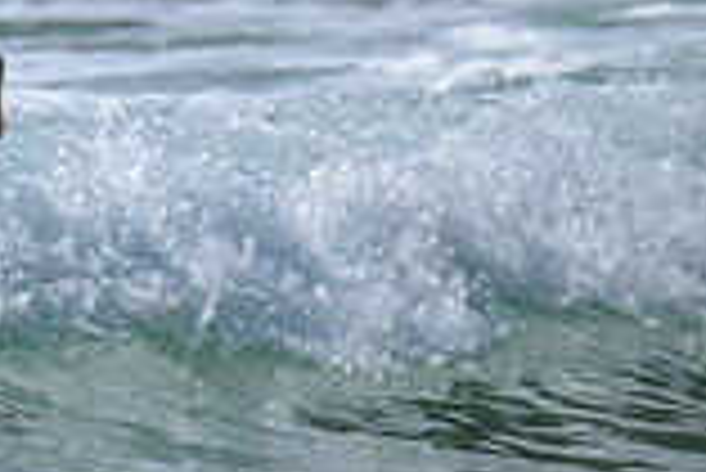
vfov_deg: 0.6
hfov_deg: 0.8
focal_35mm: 2433
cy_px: 34
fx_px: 47757
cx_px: -472
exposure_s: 1/200
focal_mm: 660
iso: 900
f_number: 11
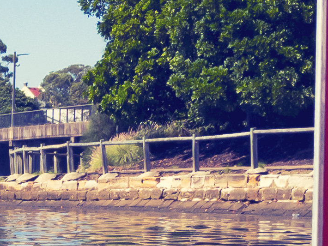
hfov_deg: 11.6
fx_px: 1507
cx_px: -242
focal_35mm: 159
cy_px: 400
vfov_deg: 9.0
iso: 20
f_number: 1.8
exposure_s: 1/2000
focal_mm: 3.99
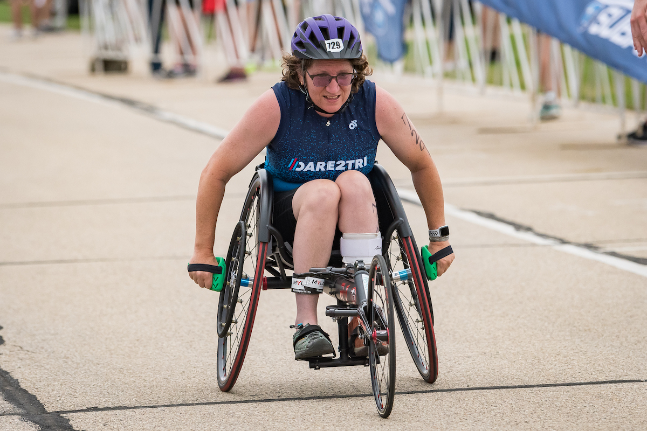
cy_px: 216
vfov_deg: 5.7
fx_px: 4313
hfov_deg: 8.6
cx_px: 324
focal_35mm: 240
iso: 1000
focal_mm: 160
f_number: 3.5
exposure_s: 1/4000
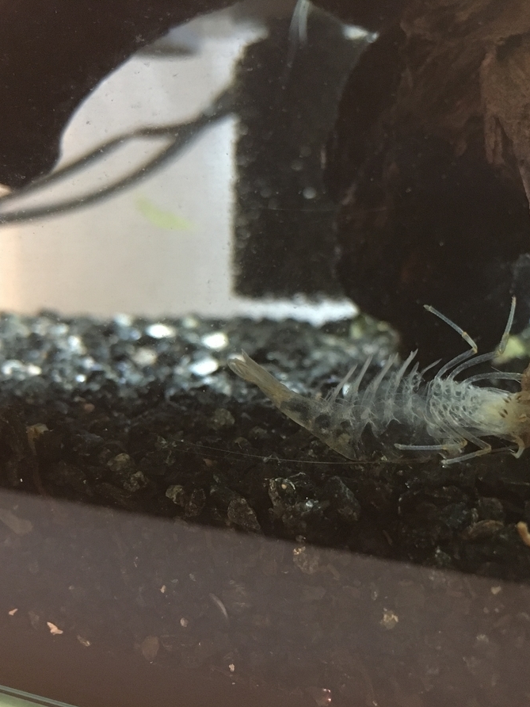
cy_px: 356
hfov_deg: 36.8
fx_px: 796
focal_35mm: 39
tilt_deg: -8.9
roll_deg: -0.4
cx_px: 290
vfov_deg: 47.9
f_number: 2.2
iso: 200
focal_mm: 4.15
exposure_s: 1/15
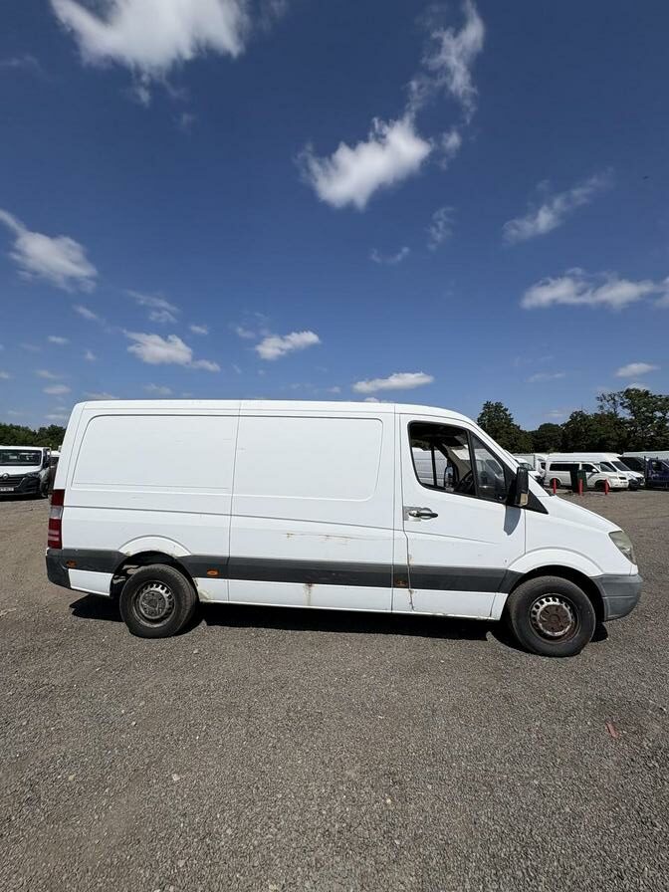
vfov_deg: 102.1
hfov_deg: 85.7
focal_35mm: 14
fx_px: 361
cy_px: 446
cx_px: 334
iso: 40
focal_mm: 2.22
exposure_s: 1/6135
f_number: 2.2
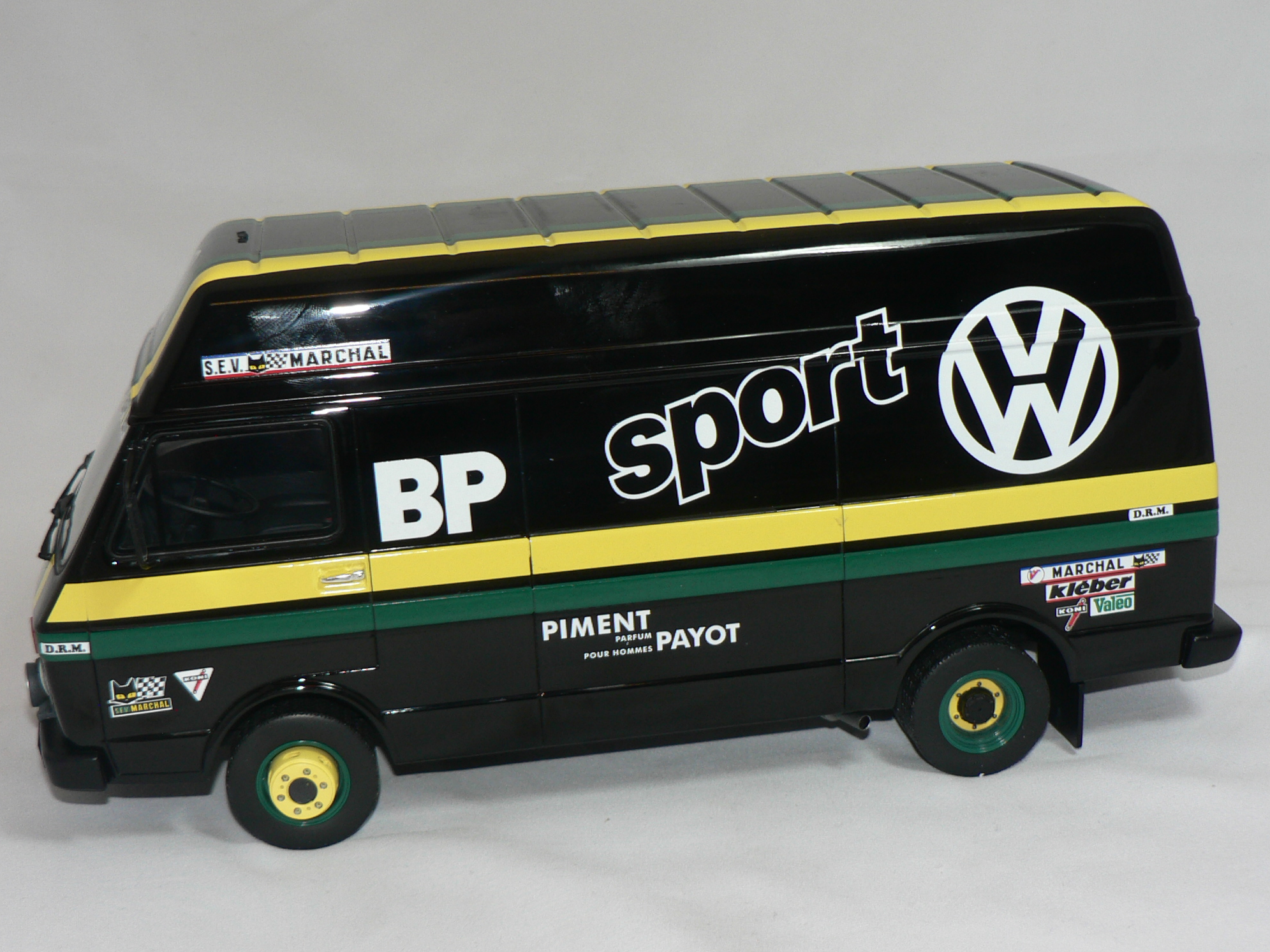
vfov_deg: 27.0
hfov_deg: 35.5
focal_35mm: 54
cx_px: 624
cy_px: 481
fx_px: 1981
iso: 80
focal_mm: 6.9
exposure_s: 1/60
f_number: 2.8
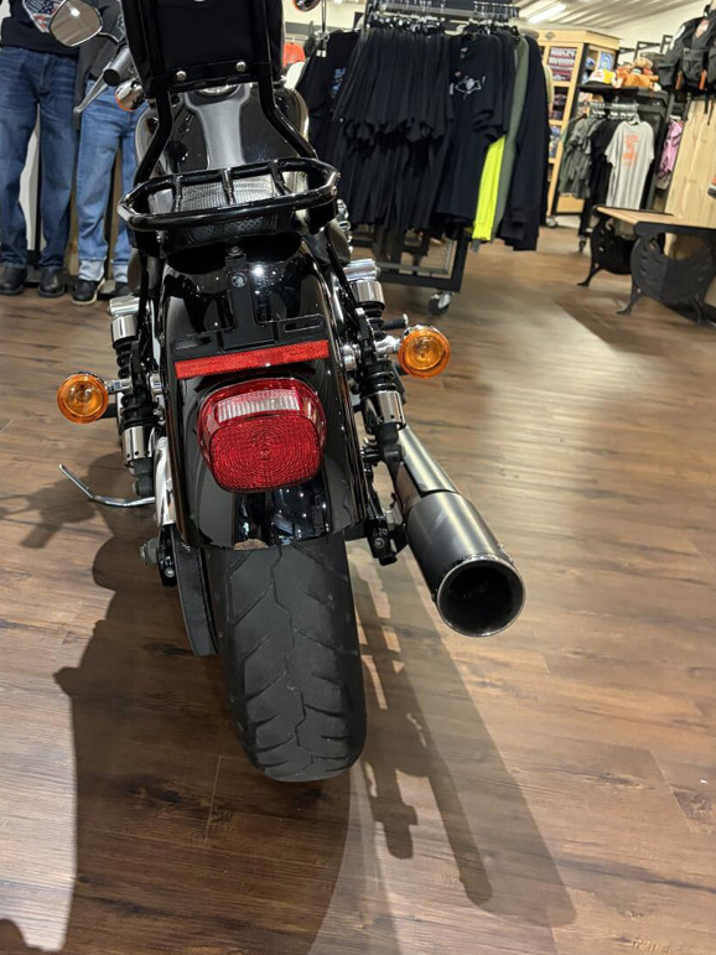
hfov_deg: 39.1
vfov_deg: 51.1
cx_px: 224
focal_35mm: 36
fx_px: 993
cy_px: 388
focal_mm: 5.96
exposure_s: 1/40
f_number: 1.6
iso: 400
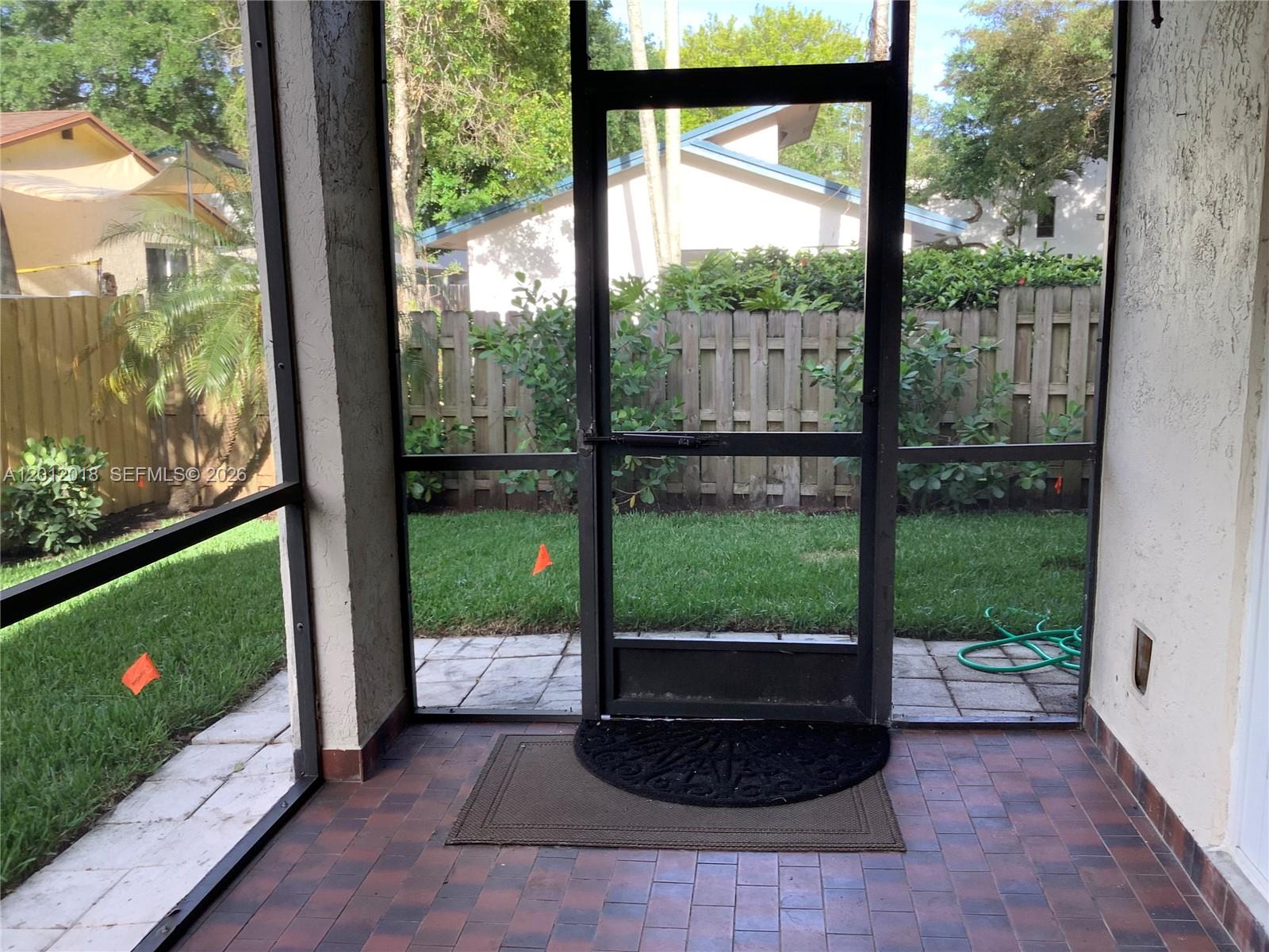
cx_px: 634
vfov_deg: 45.4
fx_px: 1136
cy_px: 476
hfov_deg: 58.4
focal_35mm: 31
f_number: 2.4
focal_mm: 3.3
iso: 40
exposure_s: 1/120
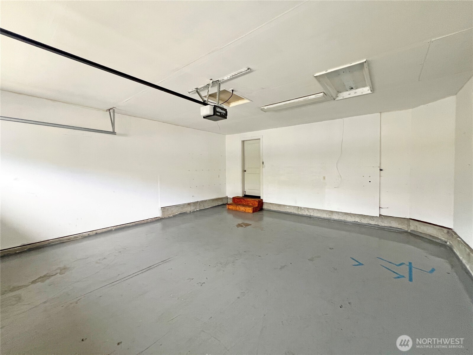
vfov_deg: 89.9
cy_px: 178
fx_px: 178
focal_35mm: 13
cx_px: 236
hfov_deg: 106.2
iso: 200
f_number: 1.8
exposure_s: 1/120
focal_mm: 1.57
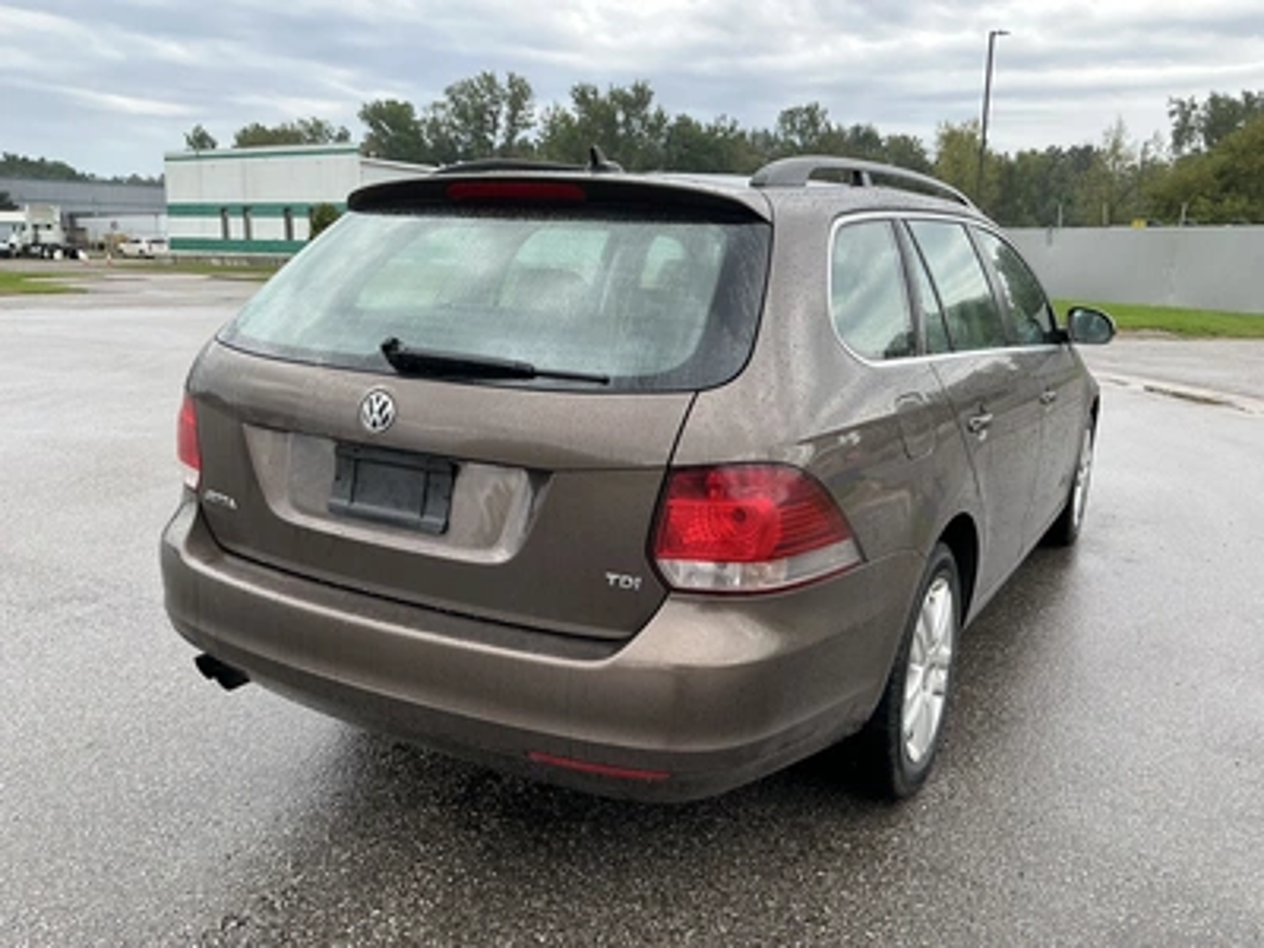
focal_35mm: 28
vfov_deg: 49.7
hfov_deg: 63.4
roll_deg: -0.3
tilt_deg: -11.3
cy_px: 474
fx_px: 1022
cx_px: 632
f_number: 1.8
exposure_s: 1/122
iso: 32
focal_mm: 3
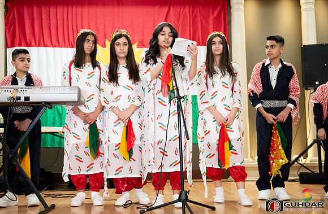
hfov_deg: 38.8
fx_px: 465
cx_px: 161
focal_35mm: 51
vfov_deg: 25.9
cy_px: 96
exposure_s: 1/200
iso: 720
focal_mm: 42
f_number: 2.8
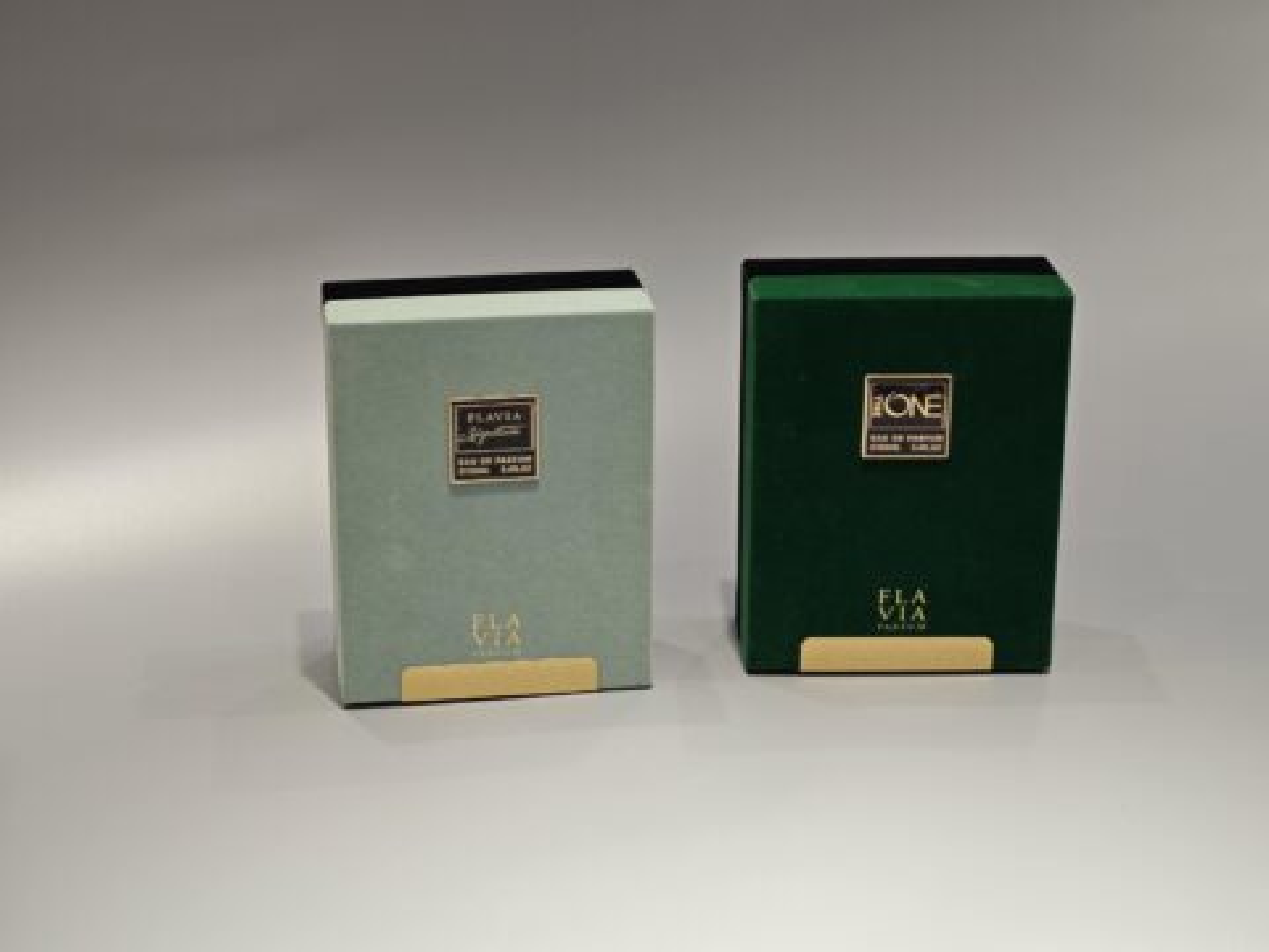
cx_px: 634
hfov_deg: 26.0
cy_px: 476
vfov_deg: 19.6
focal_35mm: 75
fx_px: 2749
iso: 200
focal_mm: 10.1
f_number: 2
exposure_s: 1/100
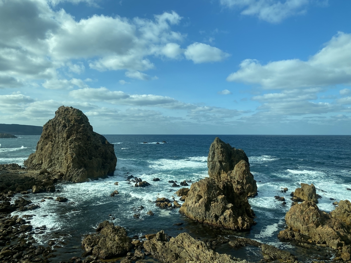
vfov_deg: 53.1
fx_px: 264
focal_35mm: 26
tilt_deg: -1.5
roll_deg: -0.8
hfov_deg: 67.3
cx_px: 176
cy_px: 132
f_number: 1.8
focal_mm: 4.25
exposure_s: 1/1838
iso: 32
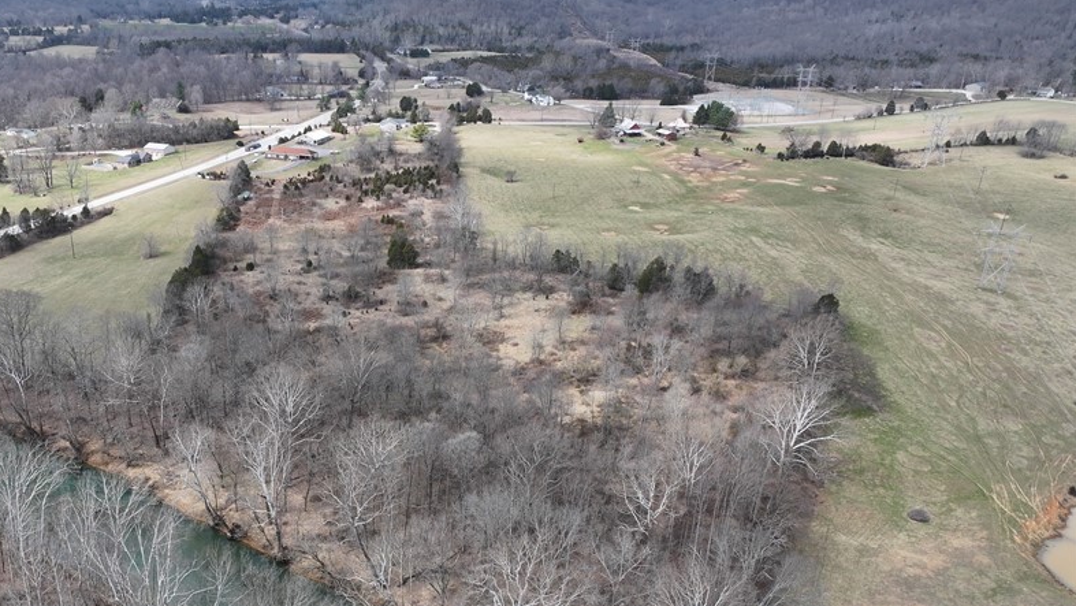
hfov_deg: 57.0
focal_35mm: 34
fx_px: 970
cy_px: 407
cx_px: 380
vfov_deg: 34.3
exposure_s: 1/1250
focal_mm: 12.29
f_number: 2.8
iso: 130
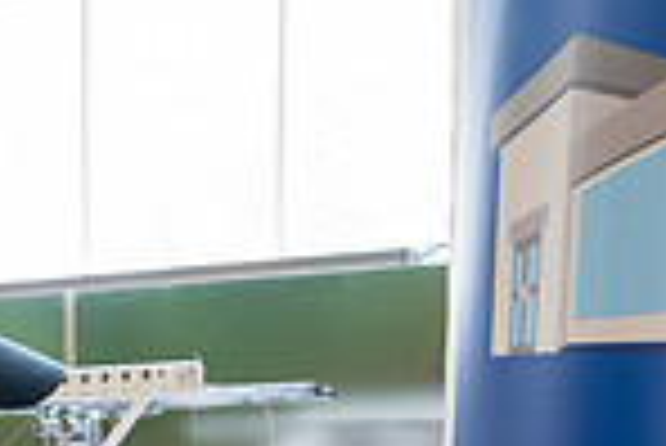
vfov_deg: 12.8
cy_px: 791
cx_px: 239
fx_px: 1815
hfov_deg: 20.7
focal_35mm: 98
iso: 640
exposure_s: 1/160
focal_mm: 24
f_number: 4
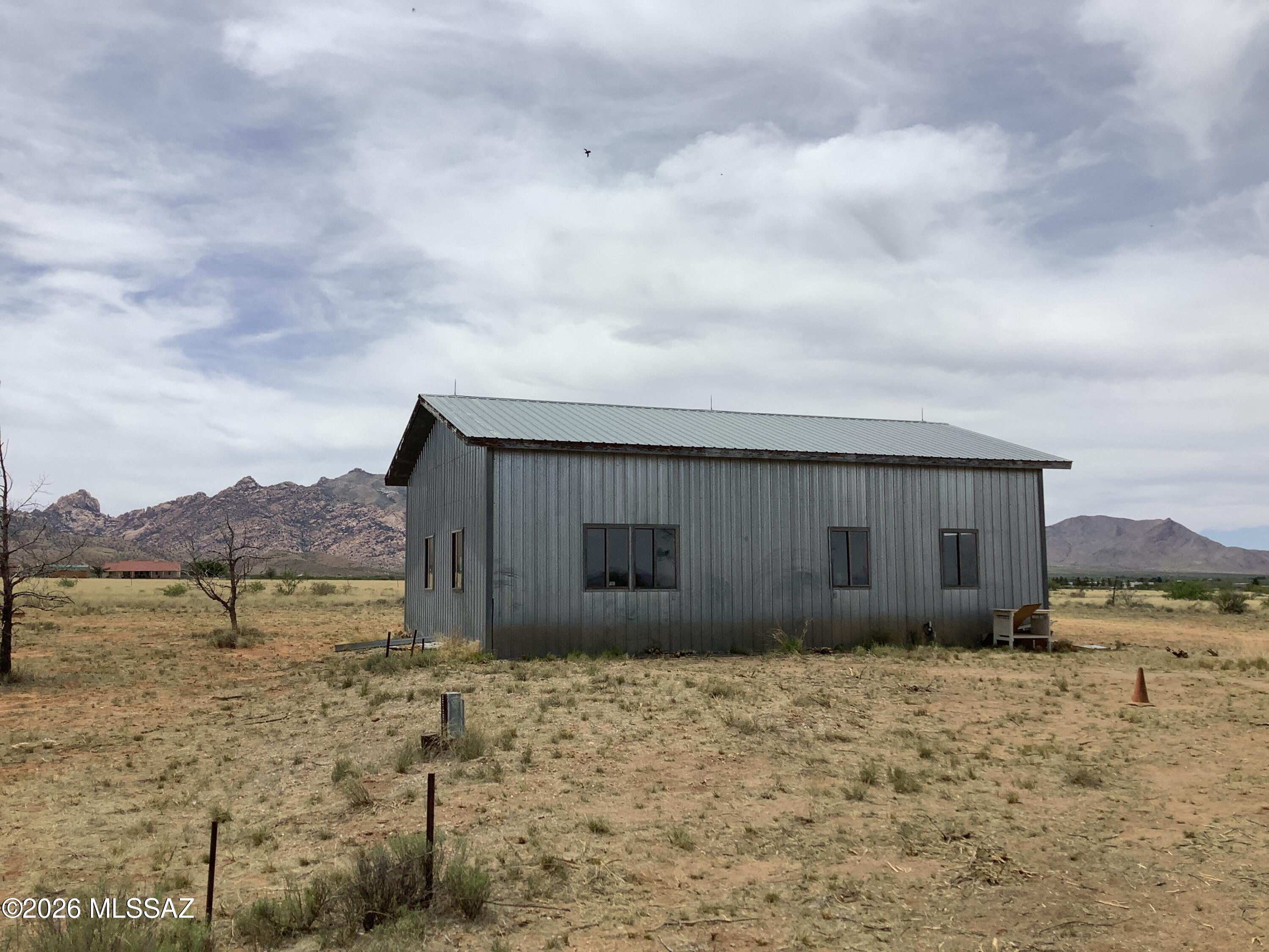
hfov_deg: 58.4
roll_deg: +0.6
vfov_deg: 45.4
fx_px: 1136
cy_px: 476
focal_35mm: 31
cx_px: 634
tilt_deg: +4.8
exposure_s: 1/3268
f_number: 2.4
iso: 25
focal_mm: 3.3
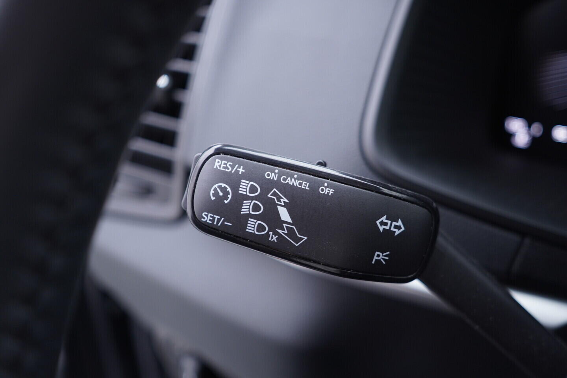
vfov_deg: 36.9
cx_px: 284
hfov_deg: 53.1
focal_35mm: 36
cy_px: 189
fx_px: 567
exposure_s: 1/40
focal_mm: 24
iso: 250
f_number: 2.8
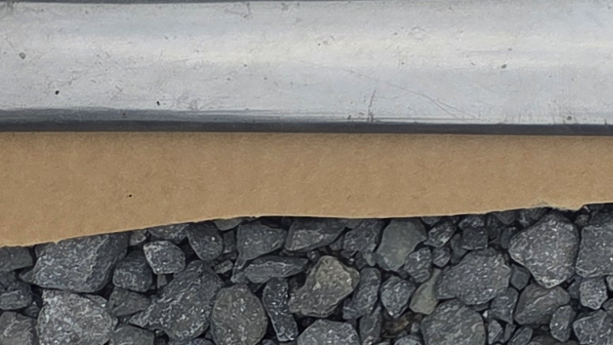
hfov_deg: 13.8
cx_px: 1264
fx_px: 2097
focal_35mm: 129
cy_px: -447
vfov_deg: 8.7
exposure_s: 1/7891
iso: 64
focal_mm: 5.4
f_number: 1.8
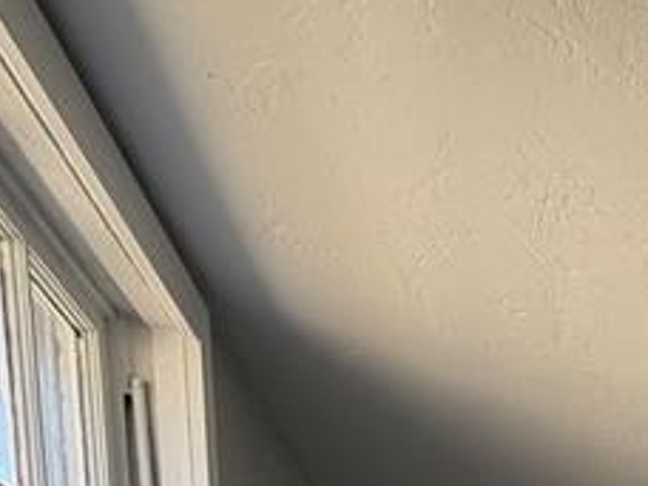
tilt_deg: -8.3
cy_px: 1040
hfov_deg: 22.5
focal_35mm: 63
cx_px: 1071
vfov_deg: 16.2
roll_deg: -2.1
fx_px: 1179
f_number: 2.2
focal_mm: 2.22
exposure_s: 1/121
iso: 125
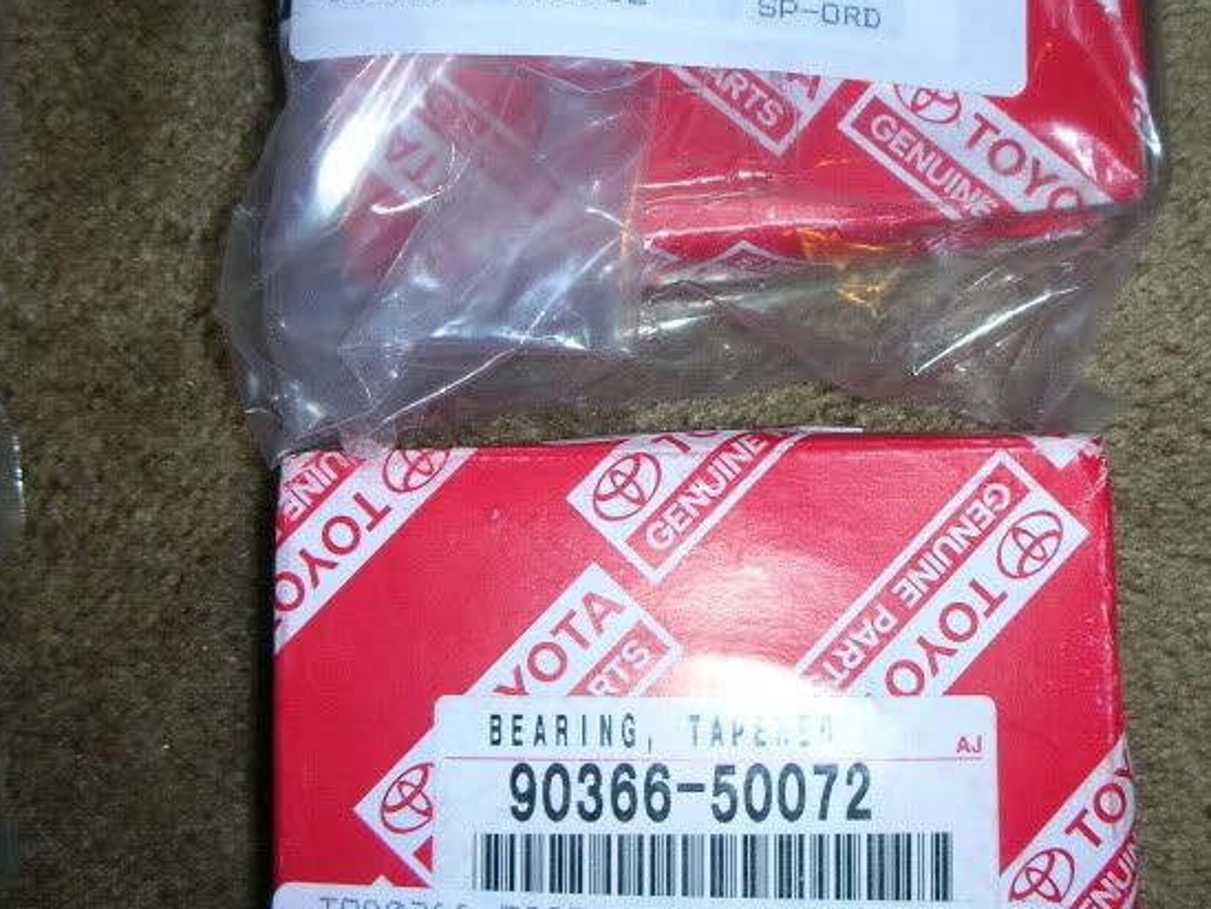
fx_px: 1785
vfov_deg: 28.4
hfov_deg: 37.5
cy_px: 318
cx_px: 655
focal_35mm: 51
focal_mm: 5.8
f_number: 3
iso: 50
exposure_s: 1/60.1
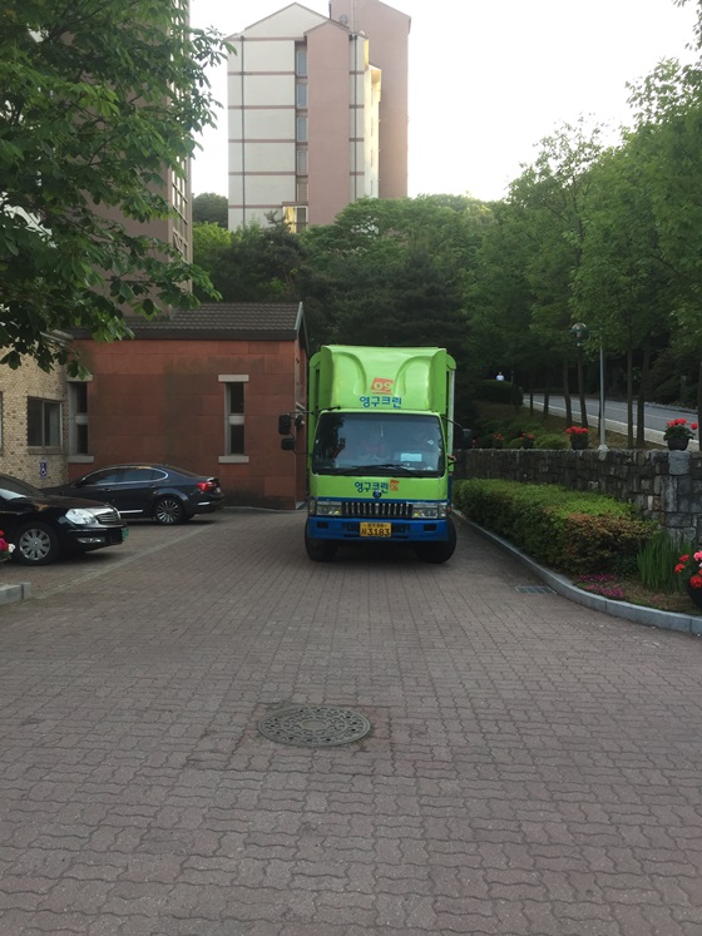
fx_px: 784
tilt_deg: -0.7
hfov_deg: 48.2
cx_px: 351
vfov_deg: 61.7
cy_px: 468
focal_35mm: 29
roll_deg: +0.1
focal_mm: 4.15
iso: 40
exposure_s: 1/120
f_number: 2.2
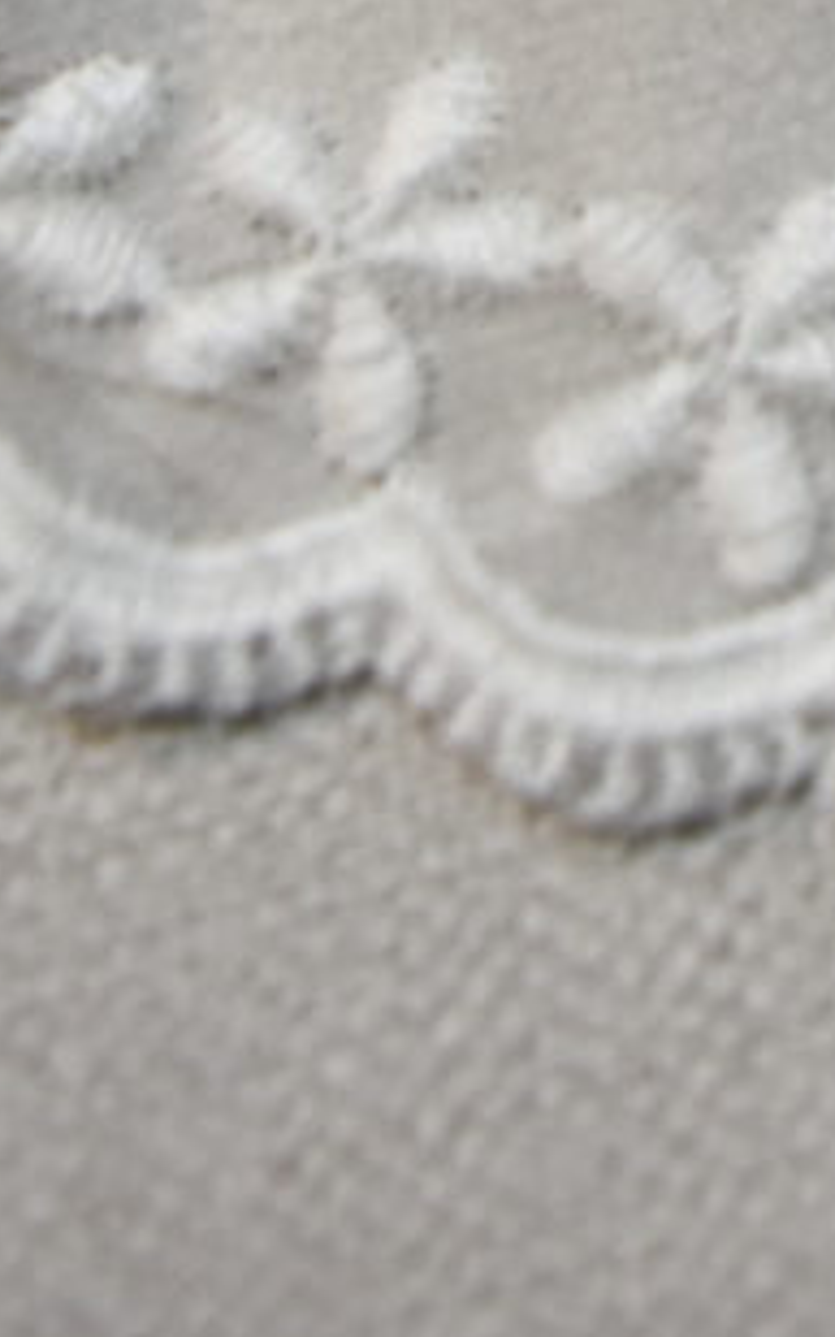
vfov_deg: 12.2
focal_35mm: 137
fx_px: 4991
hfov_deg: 8.8
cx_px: 1904
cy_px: -1887
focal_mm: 18
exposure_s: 1/100
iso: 500
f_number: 5
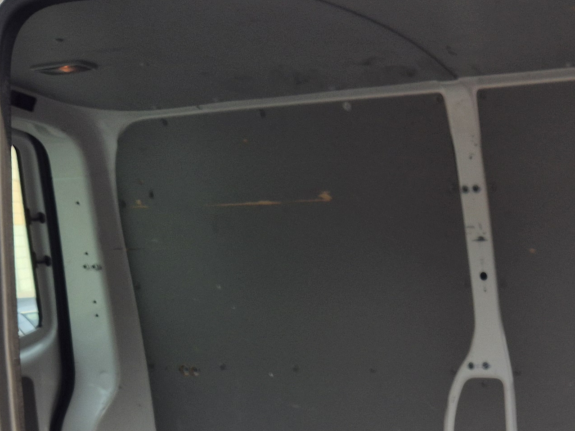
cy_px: 637
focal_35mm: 72
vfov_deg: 18.3
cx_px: 505
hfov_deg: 26.2
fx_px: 1196
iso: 25
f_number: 1.8
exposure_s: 1/367
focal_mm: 5.4
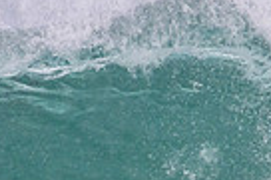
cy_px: 267
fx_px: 25715
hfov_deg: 0.6
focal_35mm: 3424
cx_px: 124
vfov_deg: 0.4
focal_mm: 800
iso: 2000
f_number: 11
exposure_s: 1/2000
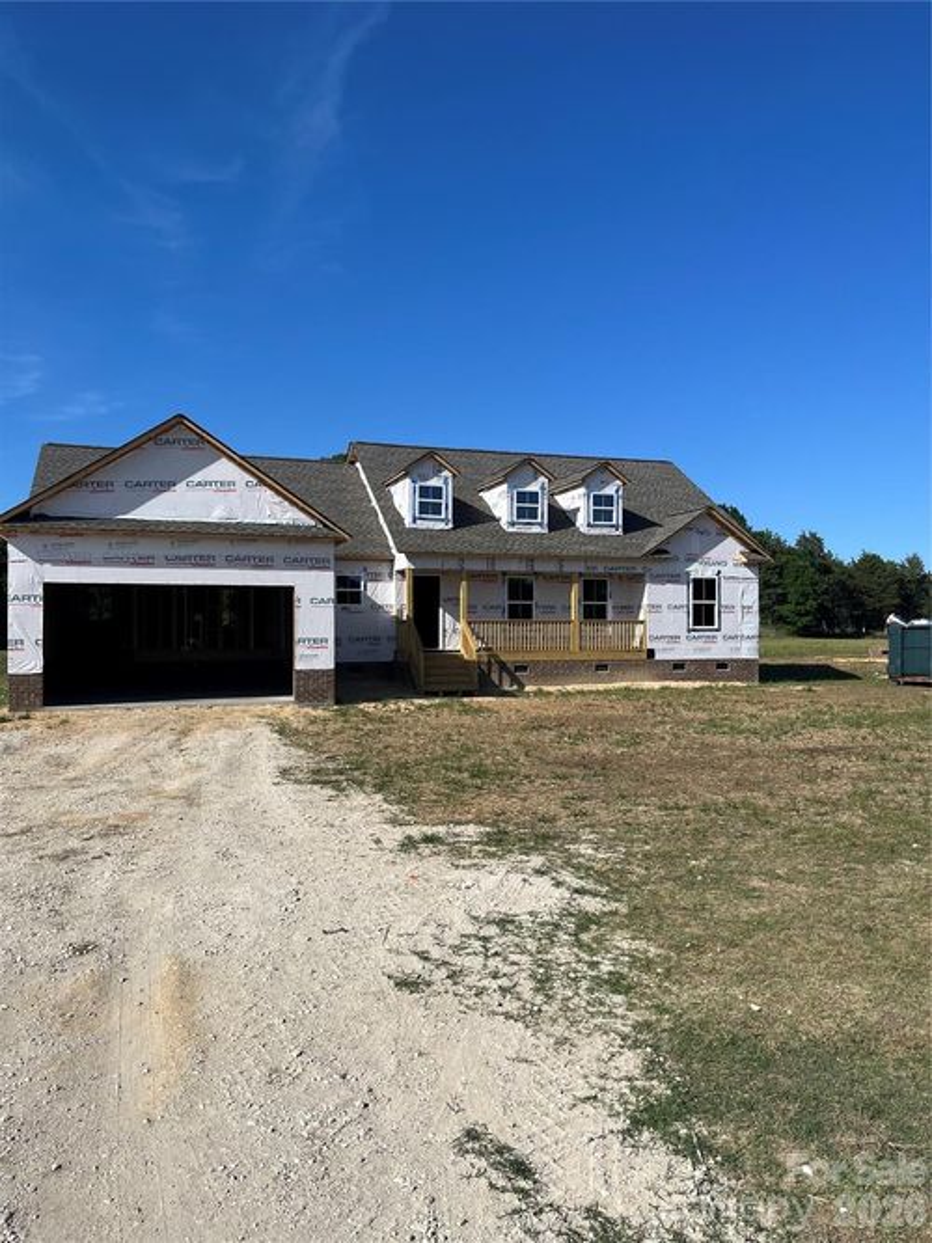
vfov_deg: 67.3
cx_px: 466
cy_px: 622
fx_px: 934
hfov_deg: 53.0
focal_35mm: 26
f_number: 1.6
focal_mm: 5.1
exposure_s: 1/5076
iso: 50
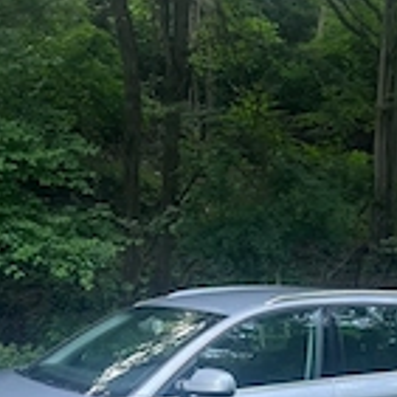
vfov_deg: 25.0
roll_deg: +0.6
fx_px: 843
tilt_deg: -8.8
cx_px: 189
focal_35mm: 65
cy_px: 414
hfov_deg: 26.5
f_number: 1.5
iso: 125
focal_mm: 5.7
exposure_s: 1/105
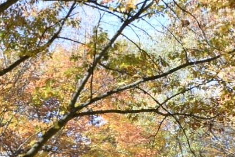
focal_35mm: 131
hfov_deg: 15.4
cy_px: 242
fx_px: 855
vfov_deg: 10.1
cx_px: 8
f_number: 8
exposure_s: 1/200
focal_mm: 23
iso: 400
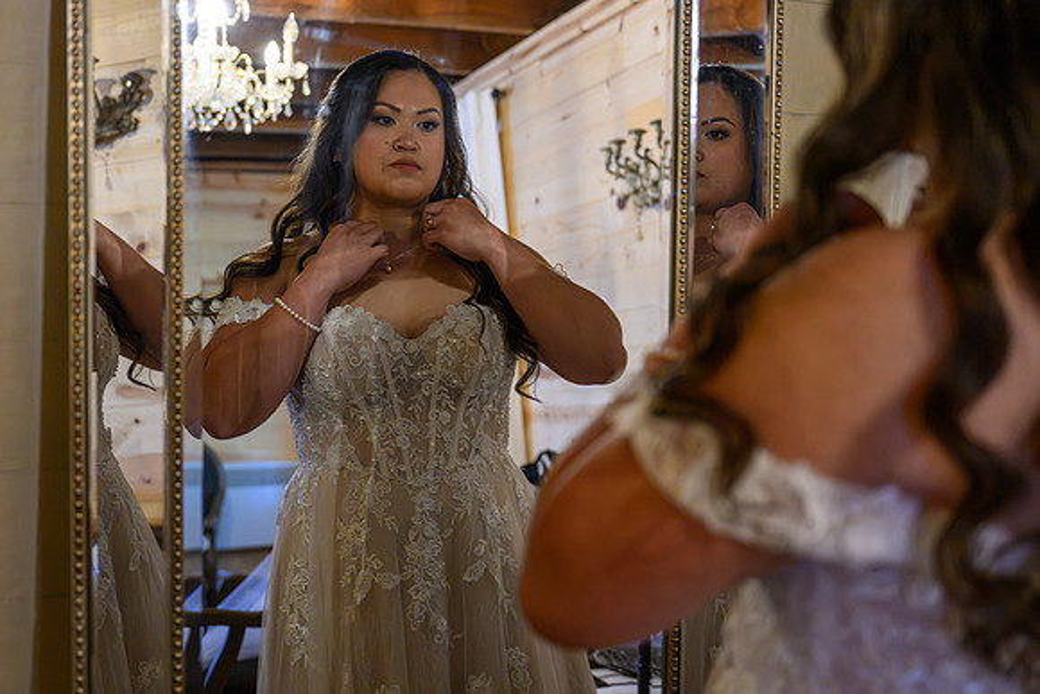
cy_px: 336
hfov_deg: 44.4
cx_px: 485
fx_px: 1273
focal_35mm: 44
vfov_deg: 30.5
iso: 6400
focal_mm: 40
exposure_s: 1/160
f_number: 2.8
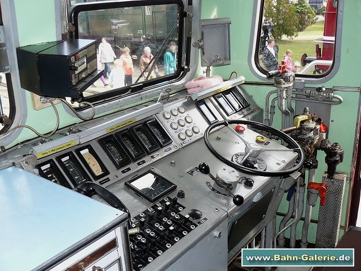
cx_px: 180
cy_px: 136
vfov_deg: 39.7
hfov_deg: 51.4
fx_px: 375
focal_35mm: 36
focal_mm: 6
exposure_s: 1/100
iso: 100
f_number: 3.2
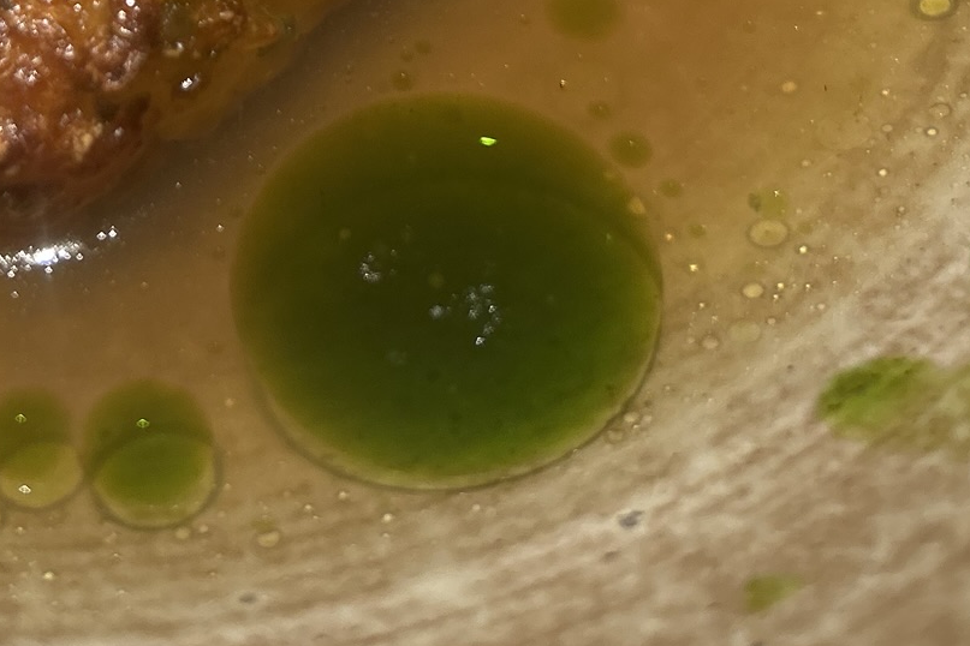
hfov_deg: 29.0
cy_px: -238
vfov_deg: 18.6
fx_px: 1805
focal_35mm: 67
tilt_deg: -47.4
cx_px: 112
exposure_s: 1/50
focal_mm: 5.7
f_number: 1.5
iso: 125
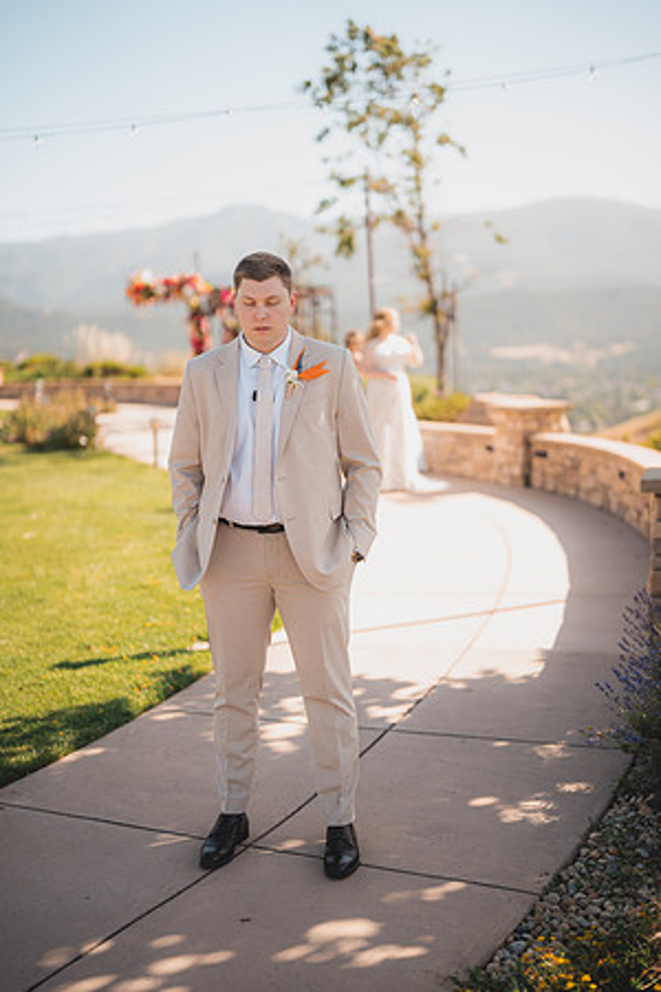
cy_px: 496
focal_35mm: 50
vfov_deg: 39.6
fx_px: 1377
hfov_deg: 27.0
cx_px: 330
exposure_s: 1/1250
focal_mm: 50
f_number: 1.4
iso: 50
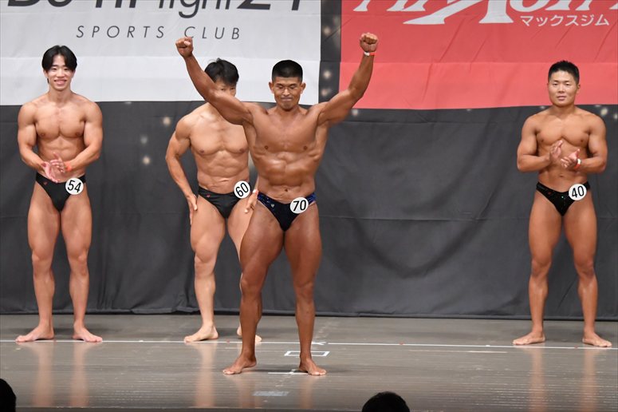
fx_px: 3140
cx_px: 309
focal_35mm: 183
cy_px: 206
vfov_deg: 7.5
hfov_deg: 11.2
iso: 6400
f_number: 5.6
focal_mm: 122
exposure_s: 1/400
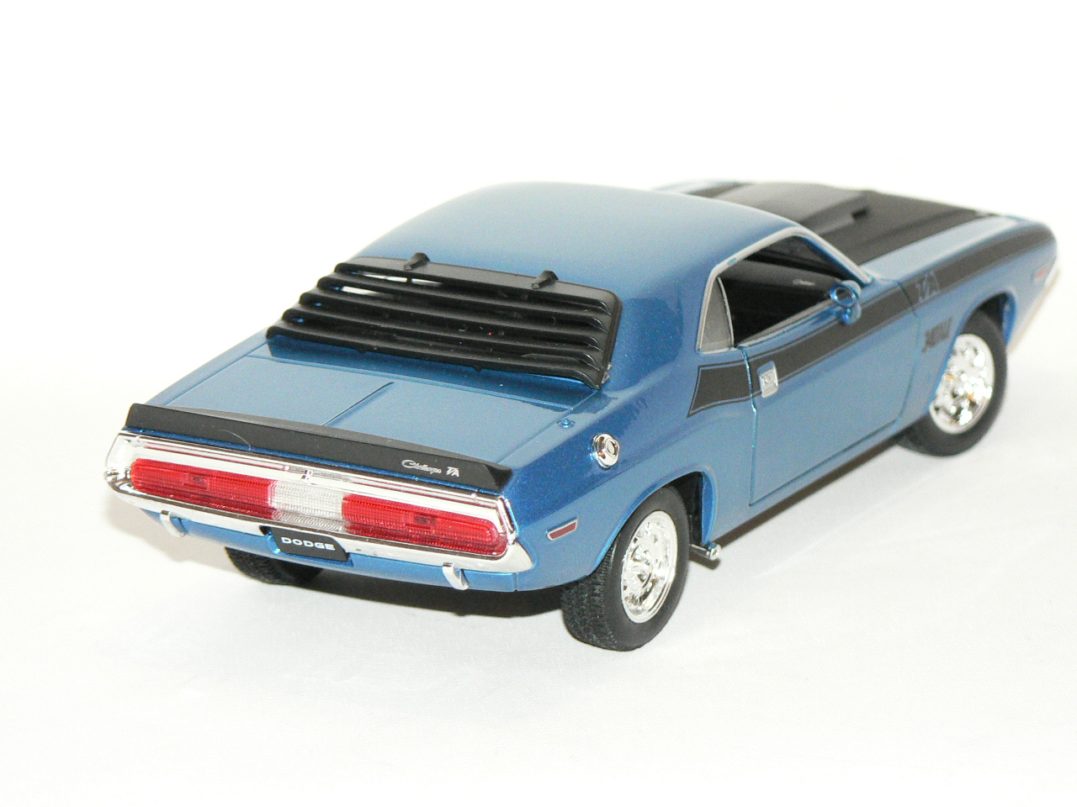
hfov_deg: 15.2
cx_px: 538
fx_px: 4045
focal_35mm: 130
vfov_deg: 11.4
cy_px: 404
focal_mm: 21.6
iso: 400
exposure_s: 1/60
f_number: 3.2
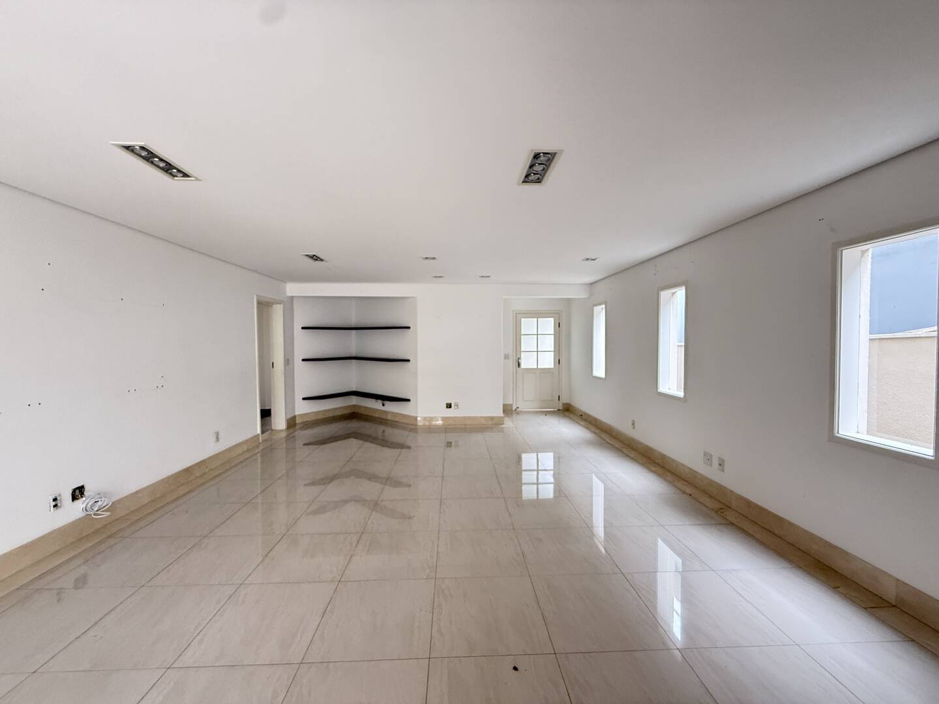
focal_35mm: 14
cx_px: 470
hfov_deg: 102.1
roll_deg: -0.1
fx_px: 380
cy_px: 352
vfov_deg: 85.7
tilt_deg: -1.2
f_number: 2.2
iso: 320
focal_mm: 2.22
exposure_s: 1/99
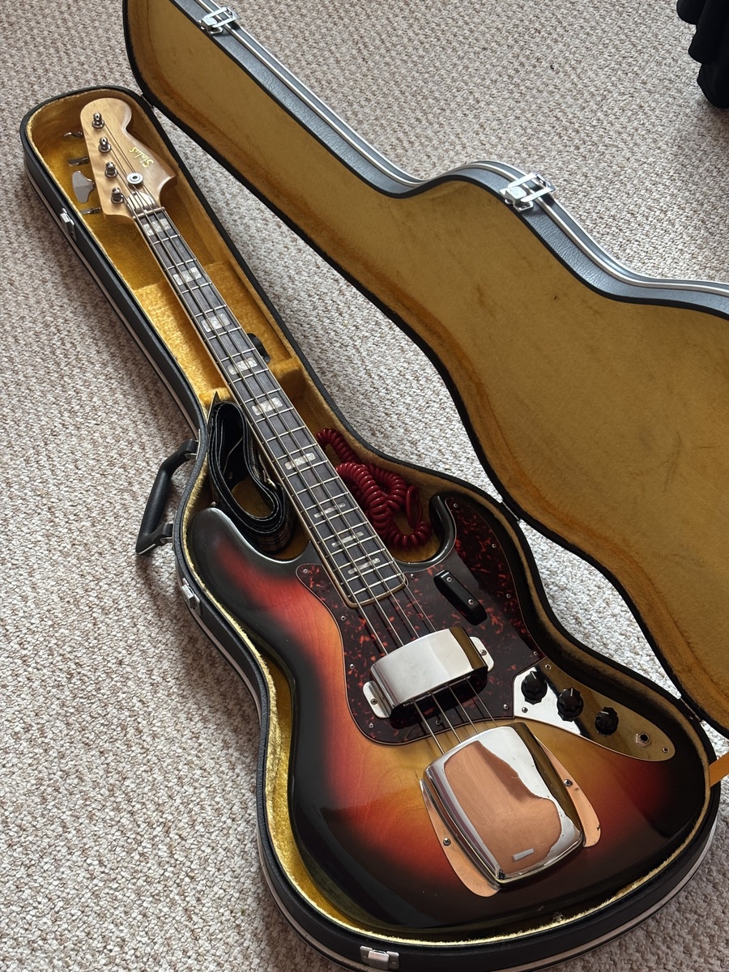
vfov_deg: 36.8
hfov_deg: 28.0
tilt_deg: -52.3
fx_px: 1460
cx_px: 364
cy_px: 486
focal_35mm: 52
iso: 160
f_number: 1.6
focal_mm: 5.96
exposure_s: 1/43
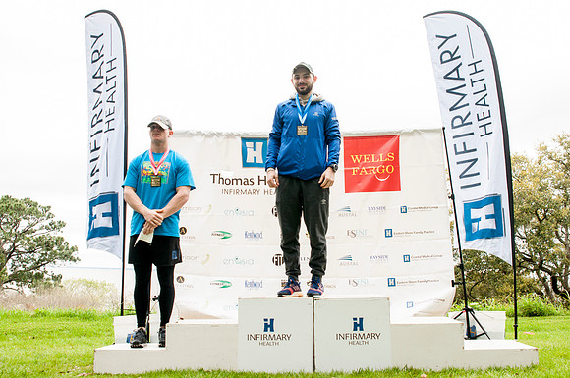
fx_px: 569
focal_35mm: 36
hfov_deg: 53.2
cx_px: 285
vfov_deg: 36.8
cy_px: 189
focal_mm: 24
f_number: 5.6
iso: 640
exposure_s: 1/160
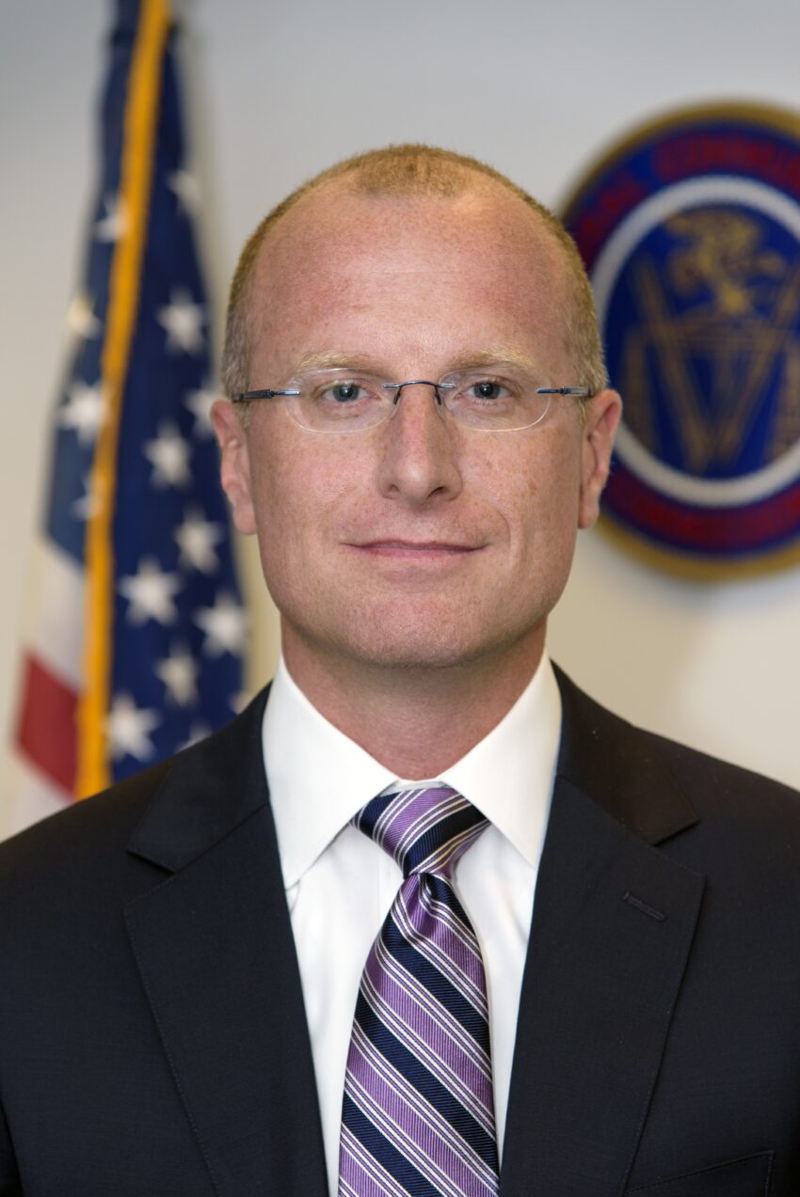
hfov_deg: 11.4
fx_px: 3995
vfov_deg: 17.1
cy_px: 598
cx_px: 400
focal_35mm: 120
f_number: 5
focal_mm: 120
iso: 400
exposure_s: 1/125
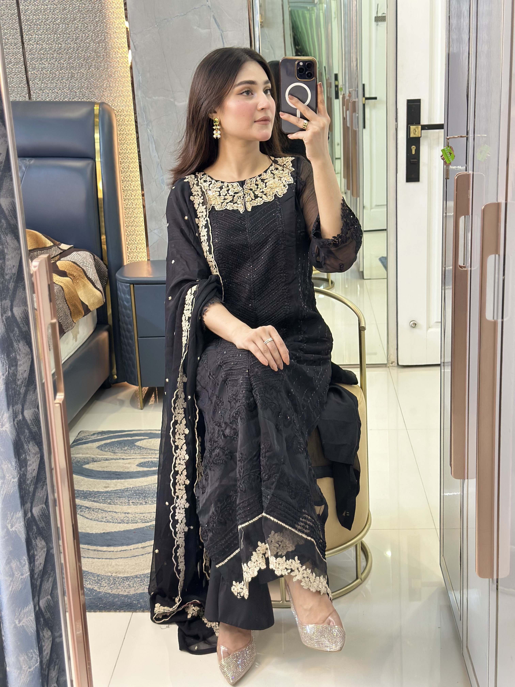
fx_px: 952
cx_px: 258
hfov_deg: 30.3
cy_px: 344
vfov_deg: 39.7
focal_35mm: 48
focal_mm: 6.86
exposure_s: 1/50
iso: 200
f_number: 1.78
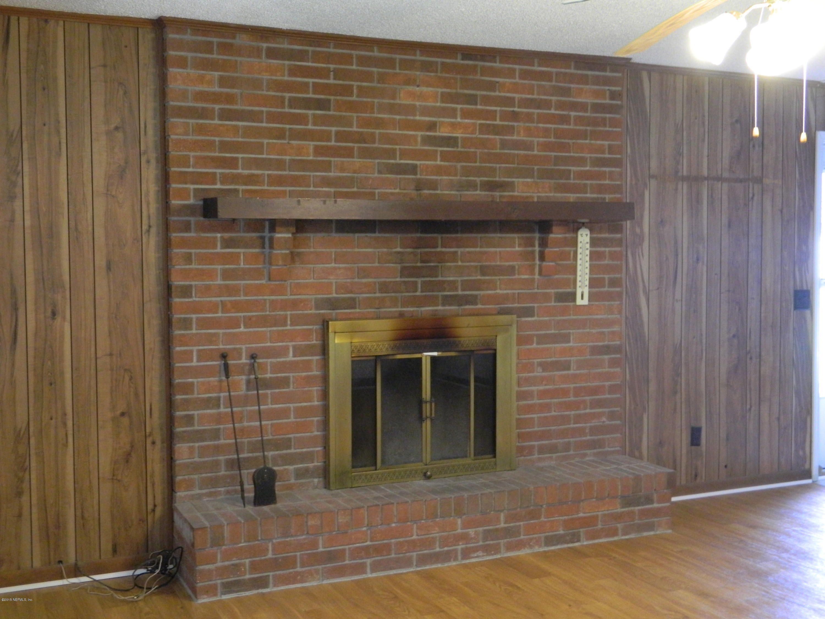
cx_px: 412
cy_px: 310
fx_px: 977
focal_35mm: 41
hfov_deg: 45.8
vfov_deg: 35.1
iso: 400
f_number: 3.5
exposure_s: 1/30
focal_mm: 7.3
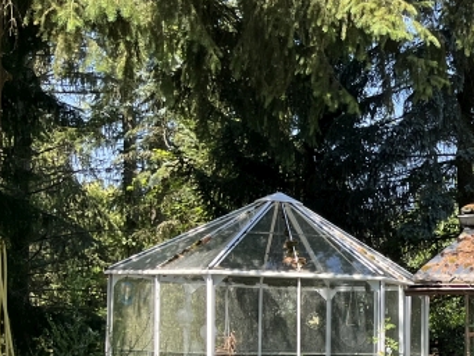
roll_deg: +0.9
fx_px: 1068
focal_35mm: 78
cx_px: 694
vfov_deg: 18.4
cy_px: 369
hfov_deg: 21.4
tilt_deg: +0.3
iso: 50
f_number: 1.6
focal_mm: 5.1
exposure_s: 1/992
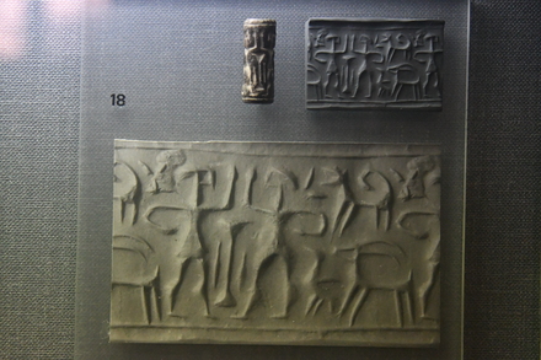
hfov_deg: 20.9
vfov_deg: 14.0
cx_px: 270
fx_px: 1465
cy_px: 180
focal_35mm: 98
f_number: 7.1
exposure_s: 1/320
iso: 5000
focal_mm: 65
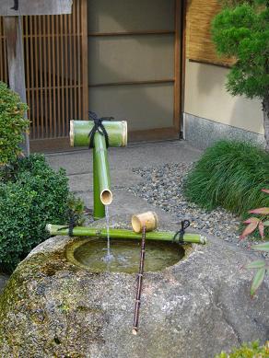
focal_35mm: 77
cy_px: 179
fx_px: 797
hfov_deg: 19.1
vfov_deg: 25.3
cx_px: 134
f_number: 4.6
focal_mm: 13.7
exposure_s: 1/80
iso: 224
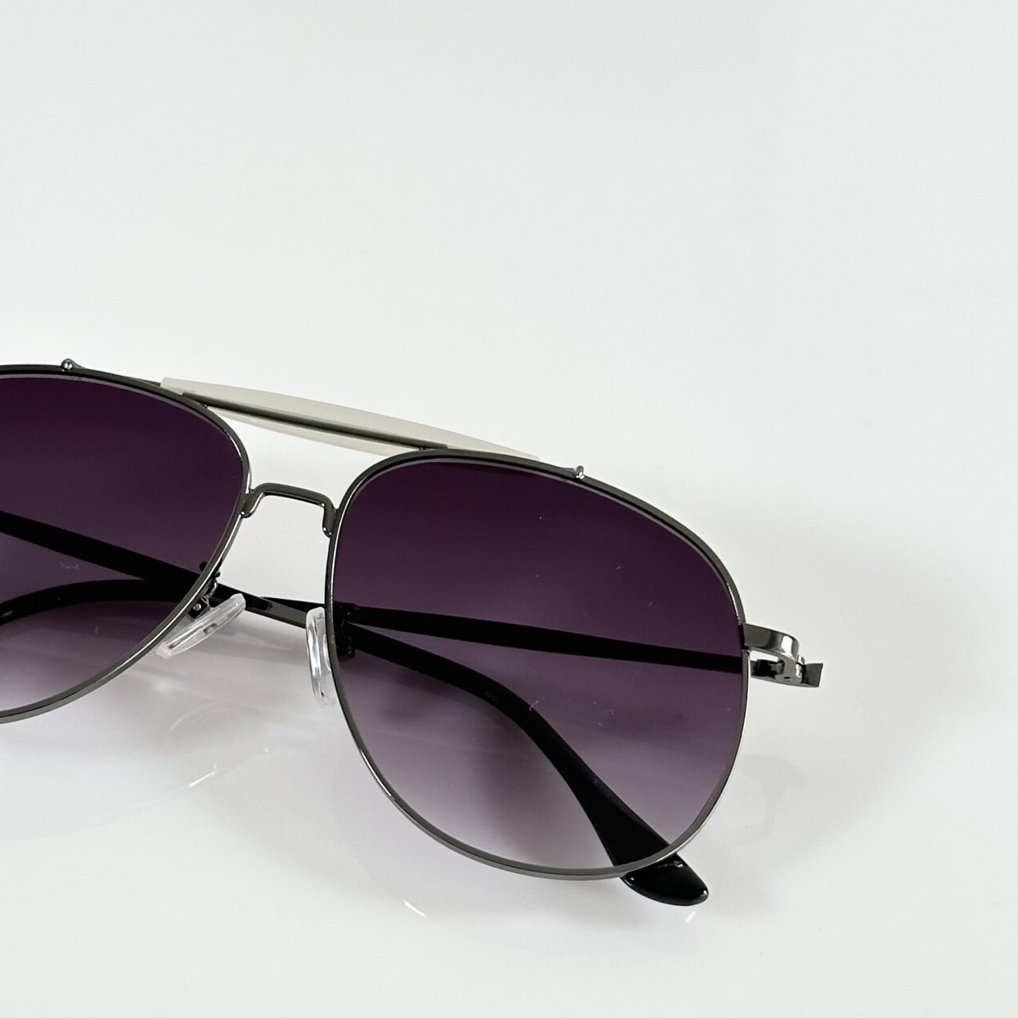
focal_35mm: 86
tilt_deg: -46.5
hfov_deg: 20.1
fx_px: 2861
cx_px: 301
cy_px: 683
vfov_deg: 20.1
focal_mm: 6.86
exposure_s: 1/121
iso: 64
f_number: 1.78
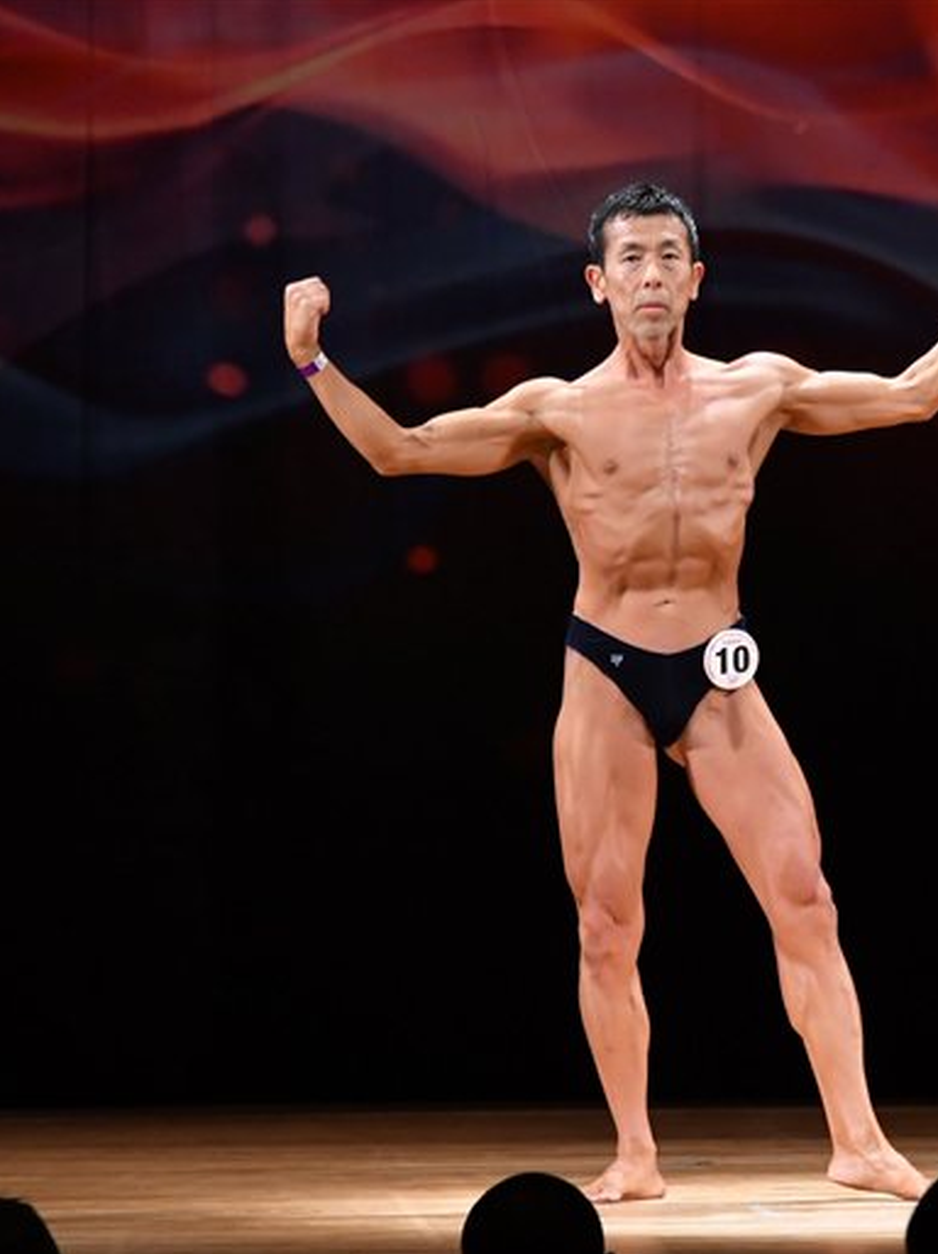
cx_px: 690
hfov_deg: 4.5
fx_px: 11829
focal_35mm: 327
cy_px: 628
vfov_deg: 6.1
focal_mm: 150
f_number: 5.6
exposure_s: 1/400
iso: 4000
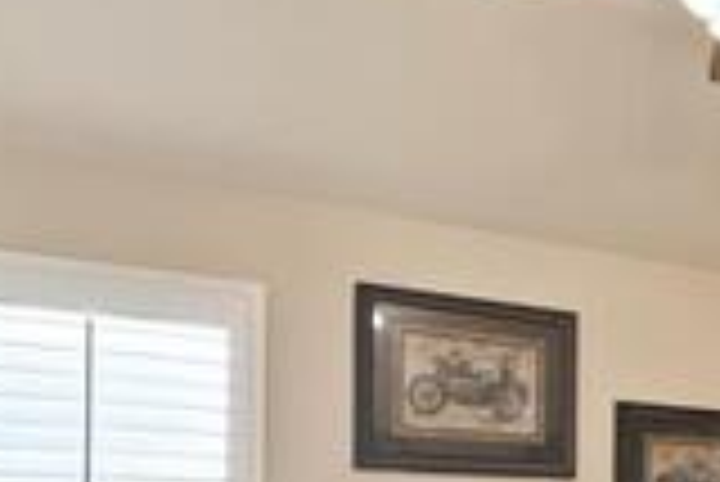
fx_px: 961
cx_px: 904
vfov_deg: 25.9
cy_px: 541
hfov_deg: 32.4
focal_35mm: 48
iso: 640
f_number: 9
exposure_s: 1/2.5
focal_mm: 12
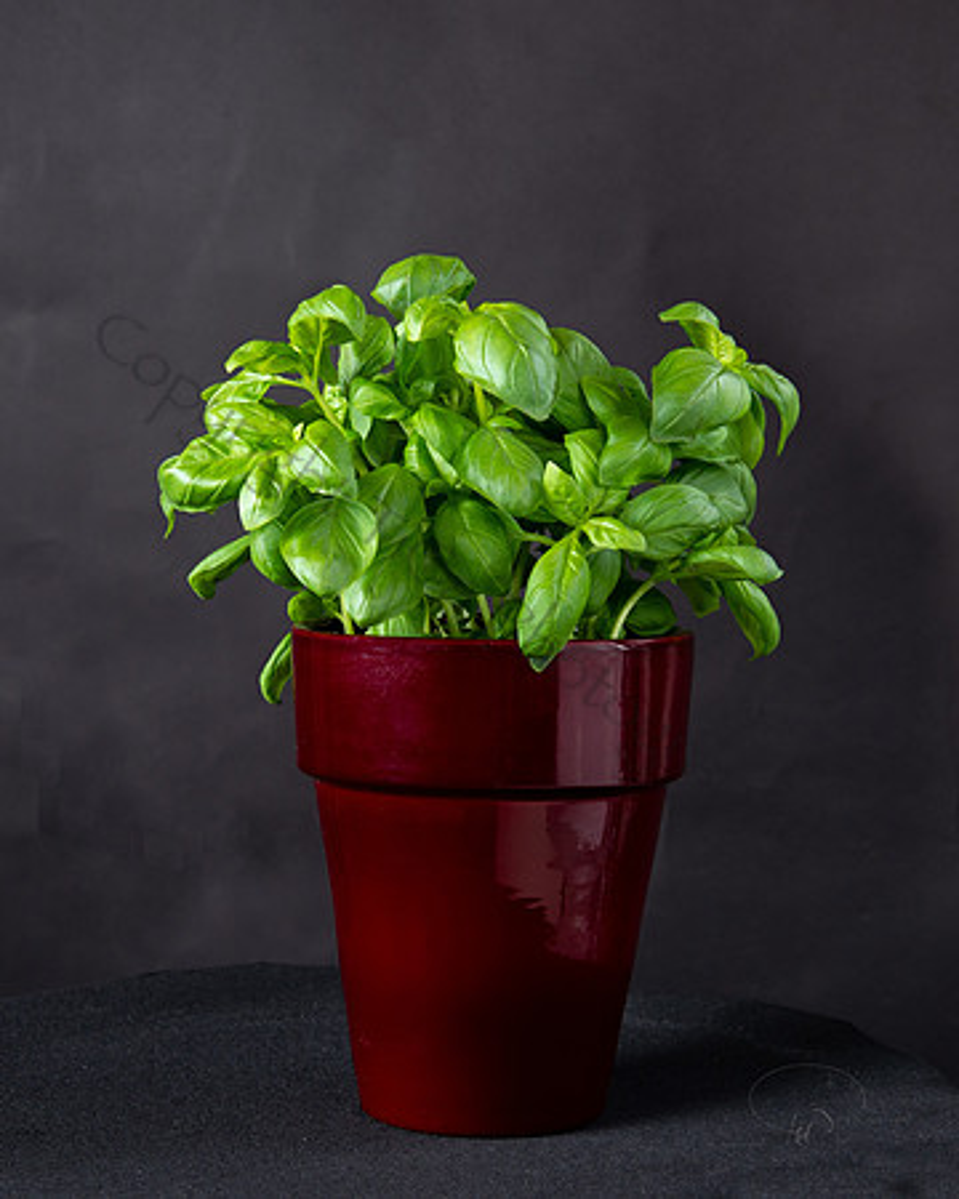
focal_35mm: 75
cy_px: 665
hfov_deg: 20.4
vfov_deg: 25.4
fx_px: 2659
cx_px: 470
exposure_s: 1/125
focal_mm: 48
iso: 200
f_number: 8
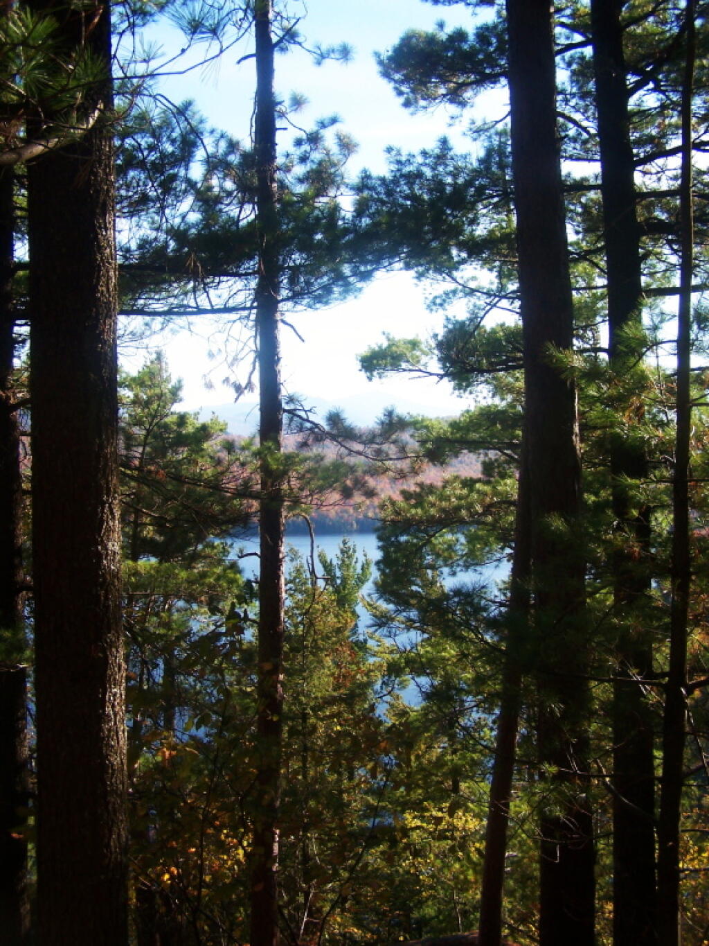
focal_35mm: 38
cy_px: 473
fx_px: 1038
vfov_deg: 49.0
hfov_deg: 37.7
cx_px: 354
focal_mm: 6.3
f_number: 2.8
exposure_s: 1/640
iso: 80
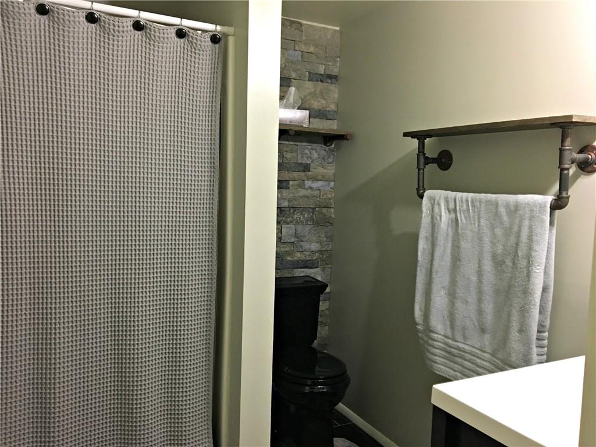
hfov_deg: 61.7
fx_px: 499
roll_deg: -1.9
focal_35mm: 29
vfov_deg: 48.2
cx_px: 298
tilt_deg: -4.8
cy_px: 224
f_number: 2.2
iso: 160
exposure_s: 1/30
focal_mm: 4.15
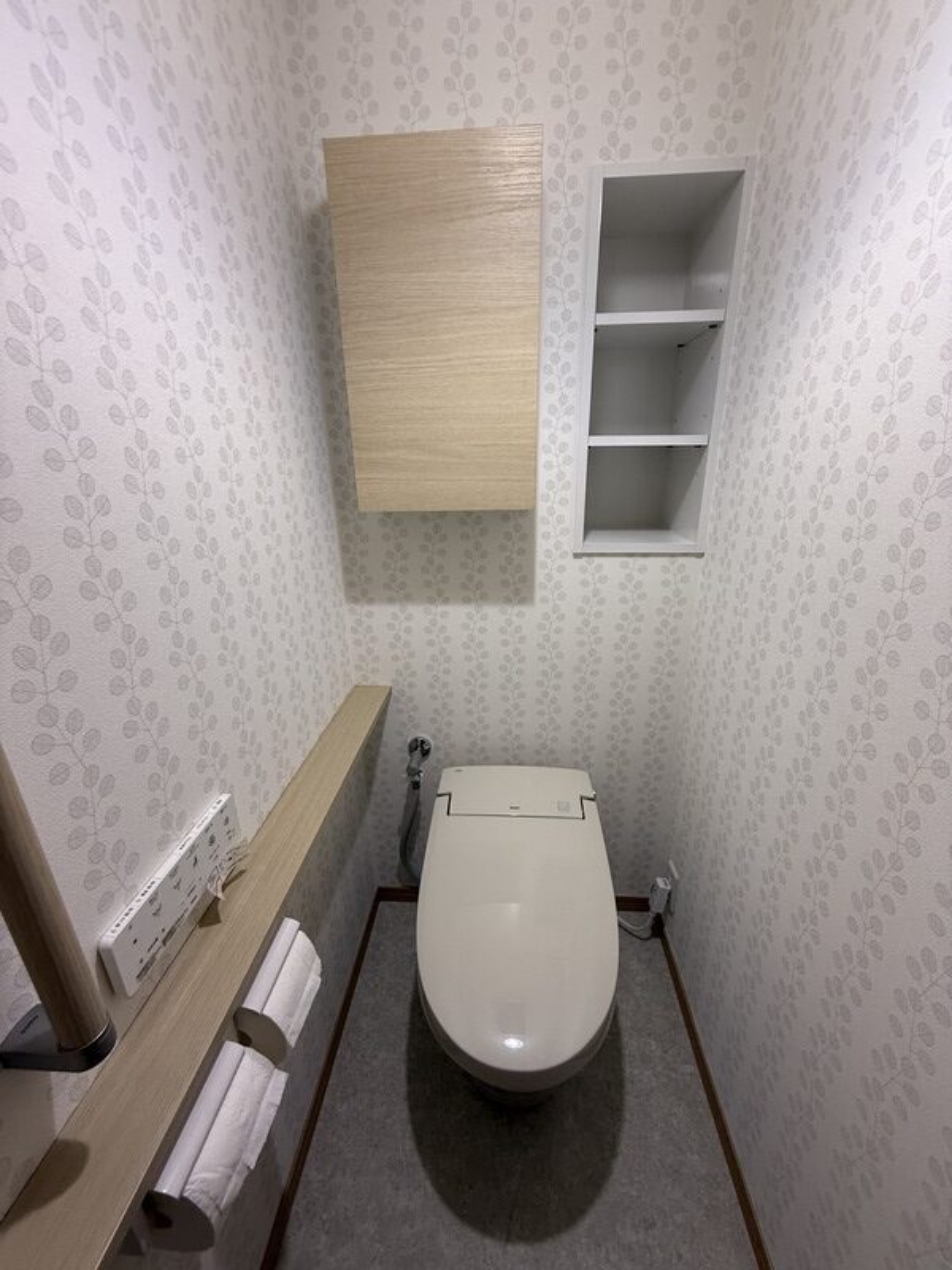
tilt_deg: -19.9
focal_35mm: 14
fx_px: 513
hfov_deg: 85.7
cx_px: 476
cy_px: 635
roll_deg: +0.8
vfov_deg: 102.1
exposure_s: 1/60
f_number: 2.2
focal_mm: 2.22
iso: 200
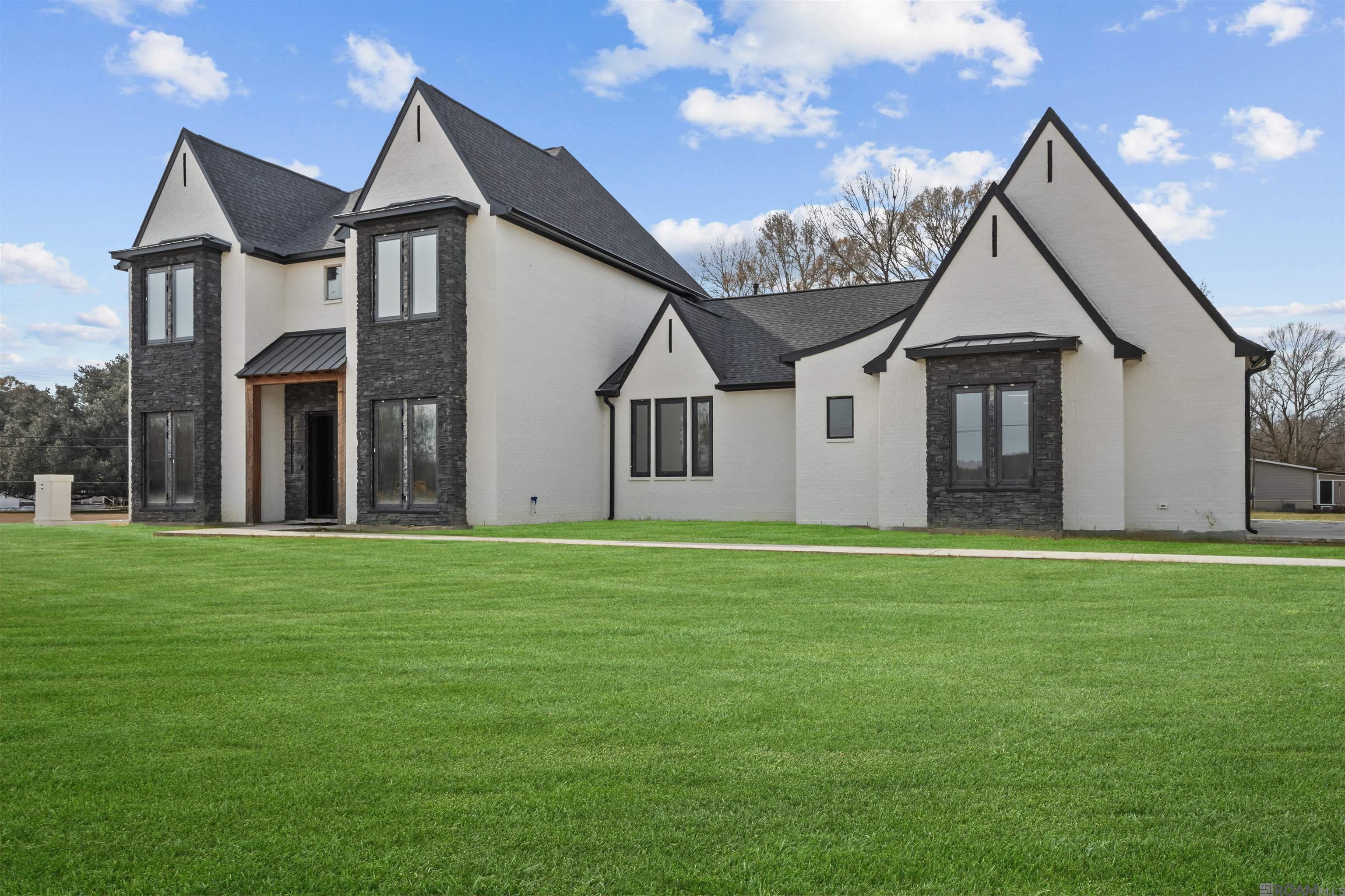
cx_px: 672
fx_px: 934
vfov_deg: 51.3
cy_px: 448
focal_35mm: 25
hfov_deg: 71.5
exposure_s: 1/800
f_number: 8
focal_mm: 17
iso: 400
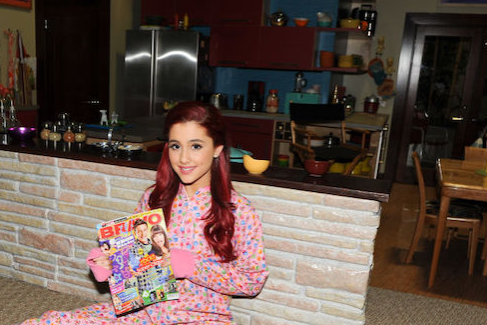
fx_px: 541
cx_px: 179
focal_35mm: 40
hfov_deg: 48.0
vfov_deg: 33.2
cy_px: 206
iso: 320
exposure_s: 1/60
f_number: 5.6
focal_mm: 26
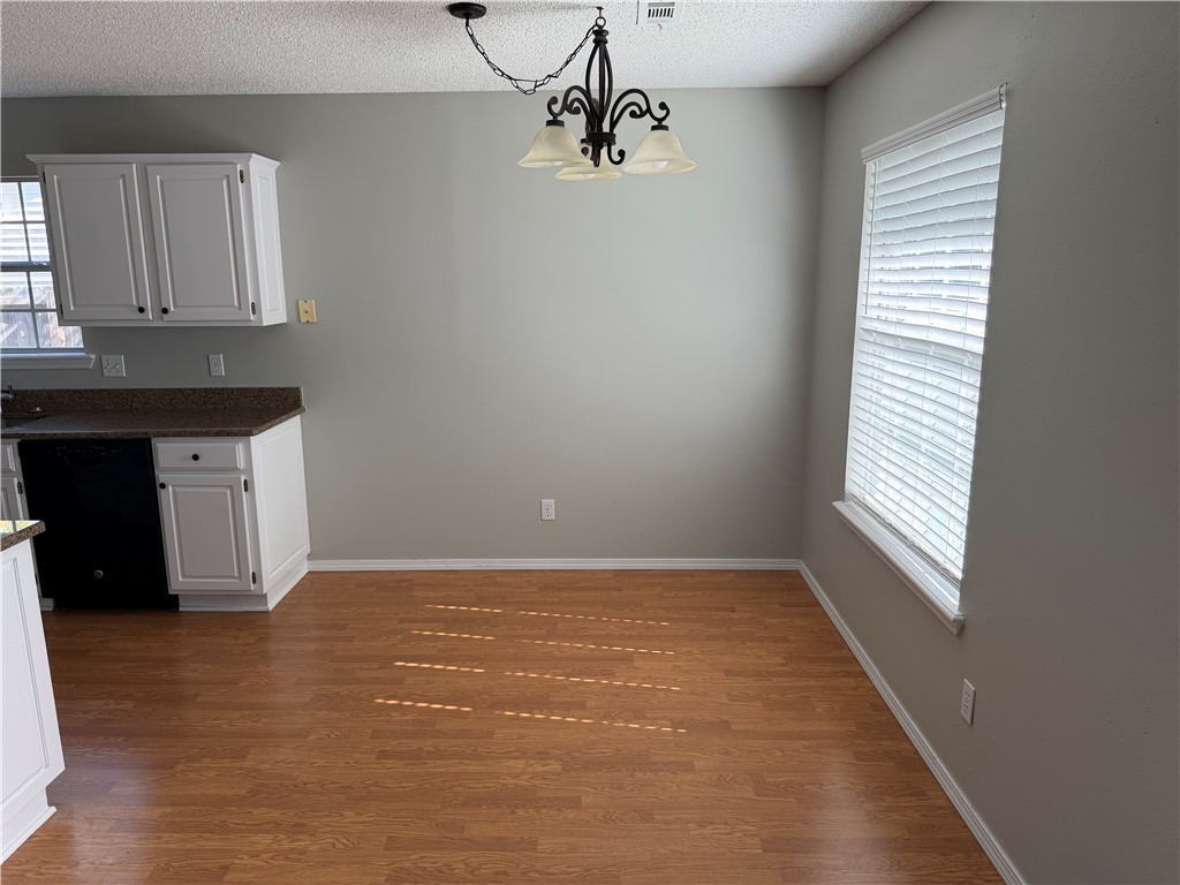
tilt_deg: -11.6
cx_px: 590
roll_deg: +1.1
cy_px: 442
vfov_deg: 56.8
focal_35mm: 24
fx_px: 818
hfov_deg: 71.6
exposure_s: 1/210
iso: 80
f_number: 1.78
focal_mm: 6.76
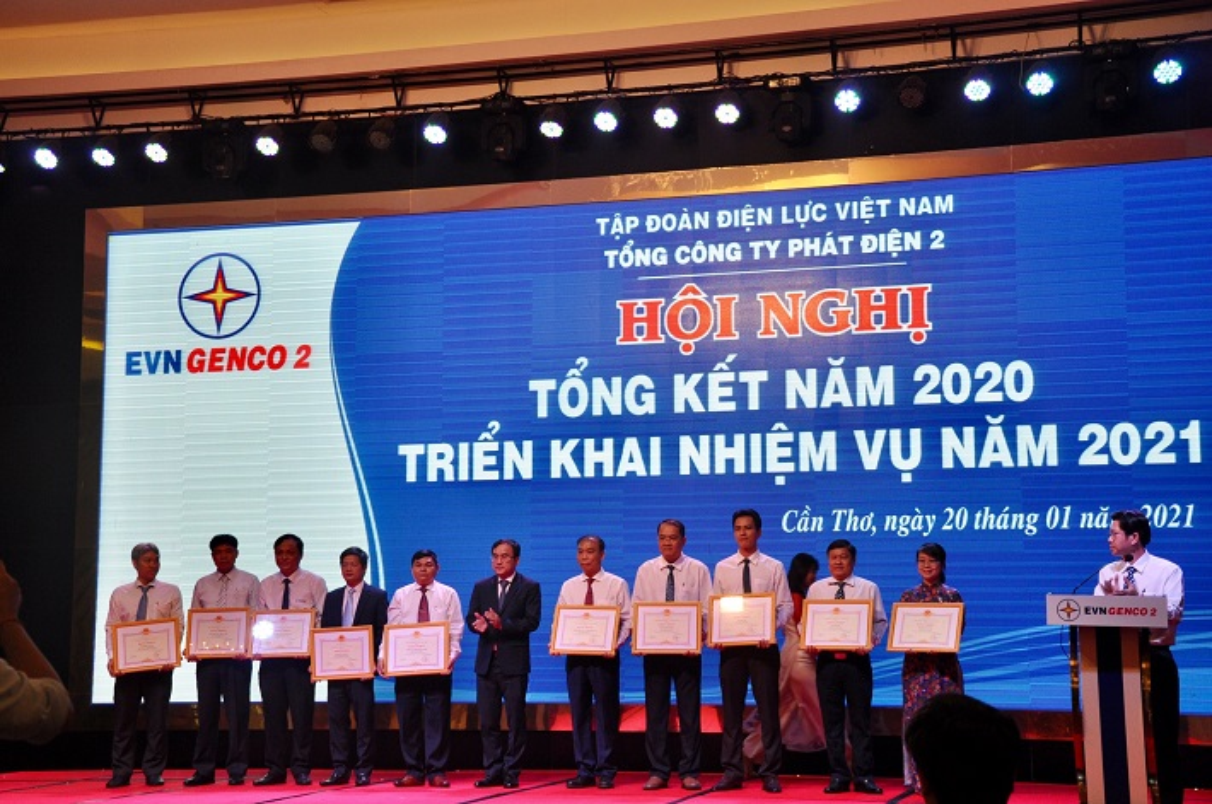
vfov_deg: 22.5
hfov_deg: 33.4
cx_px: 606
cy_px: 402
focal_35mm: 60
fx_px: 2017
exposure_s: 1/80
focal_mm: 40
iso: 640
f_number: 4.5
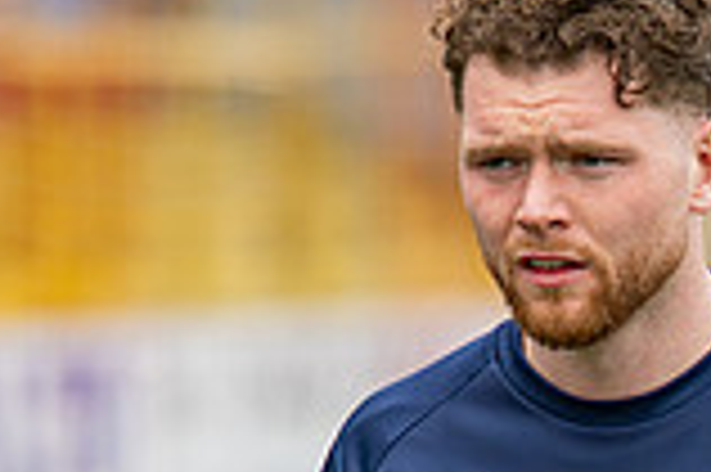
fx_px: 17086
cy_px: 728
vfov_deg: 1.6
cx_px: 814
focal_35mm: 866
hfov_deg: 2.4
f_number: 1.8
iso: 200
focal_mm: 135
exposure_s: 1/3200
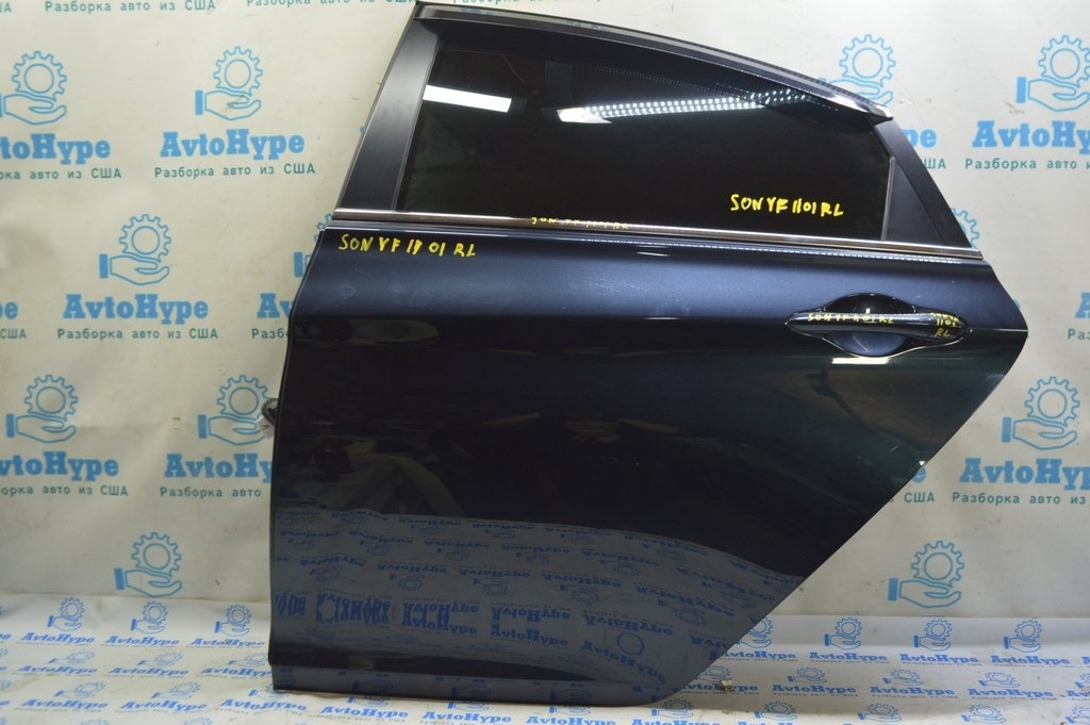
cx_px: 545
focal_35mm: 33
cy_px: 362
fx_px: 998
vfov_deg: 39.9
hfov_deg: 57.3
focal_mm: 22
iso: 400
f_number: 5.6
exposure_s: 1/20
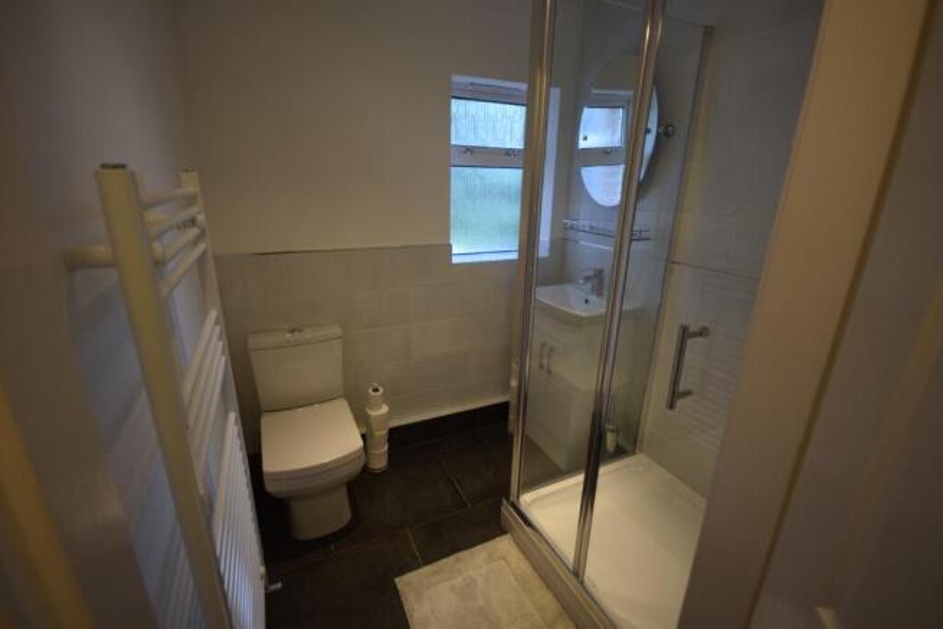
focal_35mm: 15
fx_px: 393
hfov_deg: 100.4
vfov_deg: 77.4
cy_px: 314
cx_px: 472
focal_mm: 10
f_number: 4
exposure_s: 1/60
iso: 450
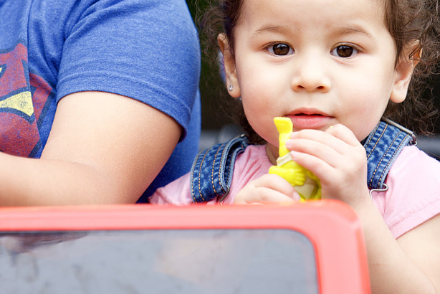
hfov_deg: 4.0
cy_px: -5
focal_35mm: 521
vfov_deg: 2.6
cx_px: 158
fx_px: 6370
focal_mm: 200
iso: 100
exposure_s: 1/200
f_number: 2.8
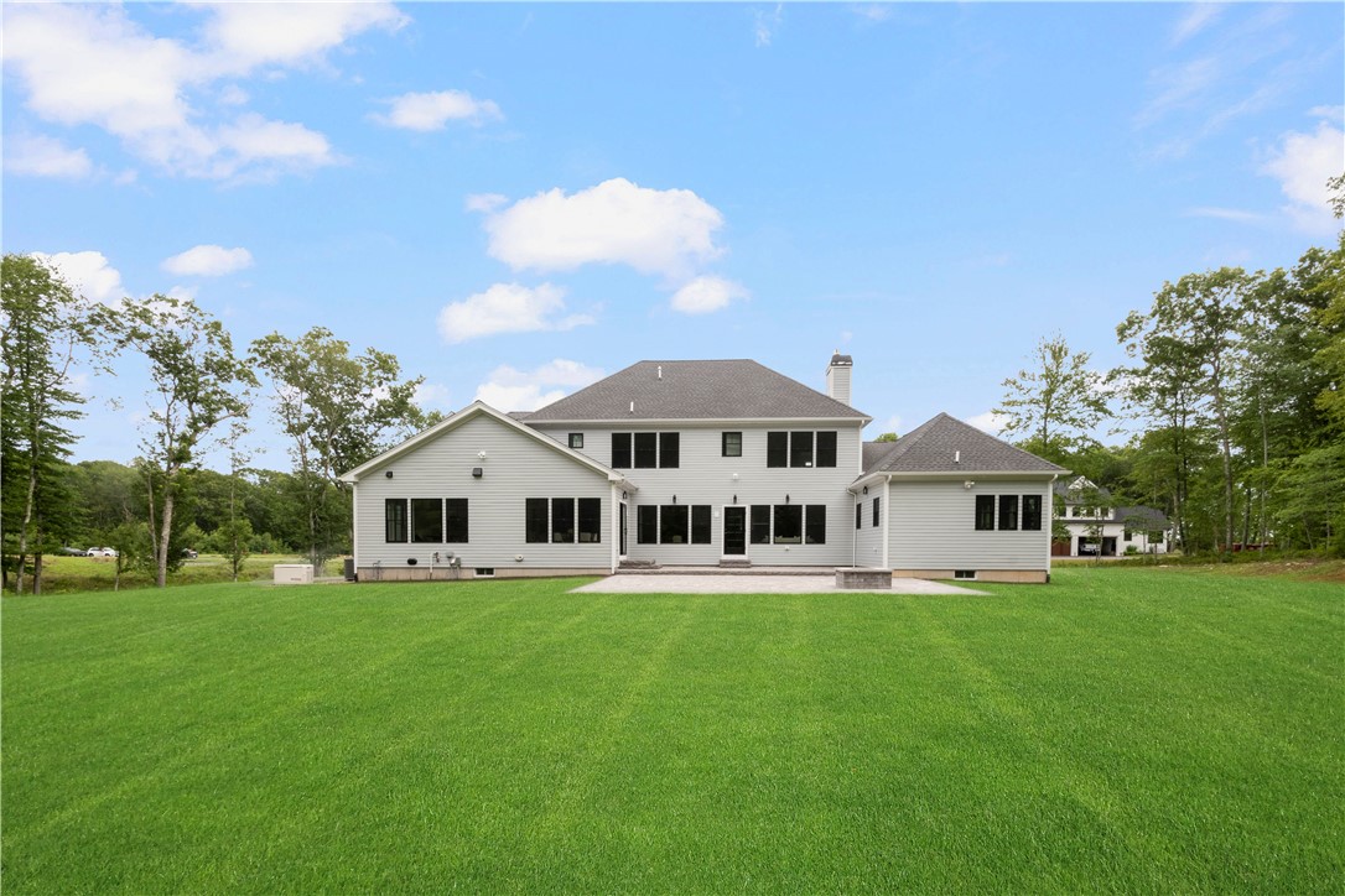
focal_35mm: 15
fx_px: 560
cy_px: 448
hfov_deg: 100.4
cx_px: 672
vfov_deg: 77.3
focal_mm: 10
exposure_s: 1/200
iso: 400
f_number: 14
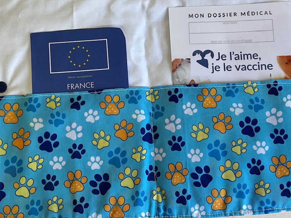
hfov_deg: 42.1
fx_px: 378
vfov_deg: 32.1
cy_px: 87
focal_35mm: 45
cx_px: 152
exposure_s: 1/100
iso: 25
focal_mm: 3
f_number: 1.8
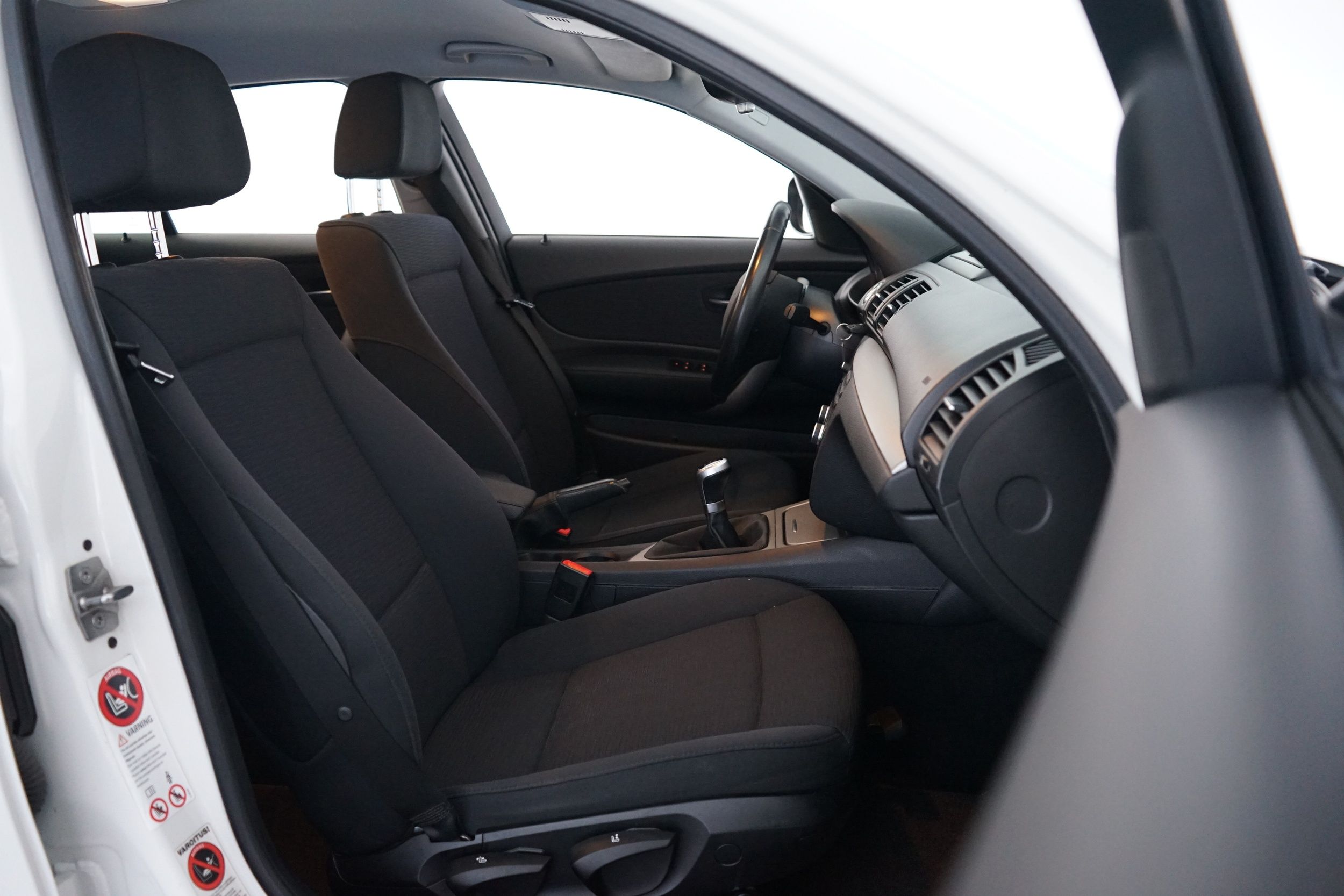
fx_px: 1120
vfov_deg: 43.6
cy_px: 448
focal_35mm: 30
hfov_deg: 61.9
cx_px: 672
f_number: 4
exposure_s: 1/15
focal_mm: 30
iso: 4000
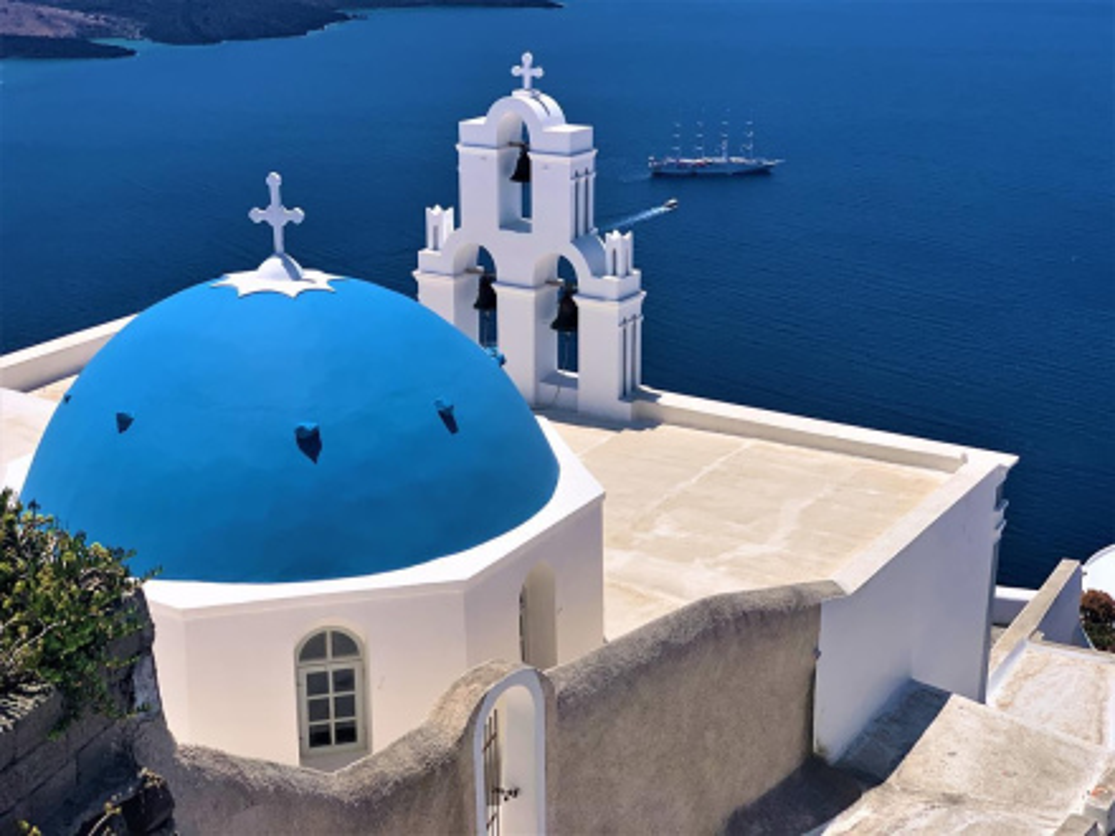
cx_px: 558
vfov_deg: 28.0
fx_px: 1675
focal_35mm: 52
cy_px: 418
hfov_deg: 36.8
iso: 16
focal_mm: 6
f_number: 2.4
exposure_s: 1/2519
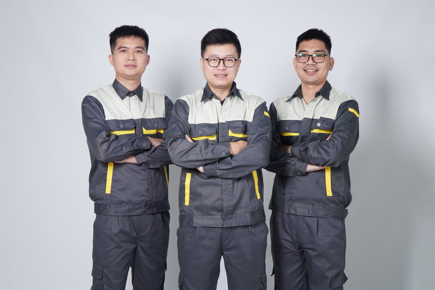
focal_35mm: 50
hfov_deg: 40.0
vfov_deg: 27.3
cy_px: 145
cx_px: 218
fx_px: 598
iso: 400
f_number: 7.1
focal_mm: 33
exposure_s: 1/125
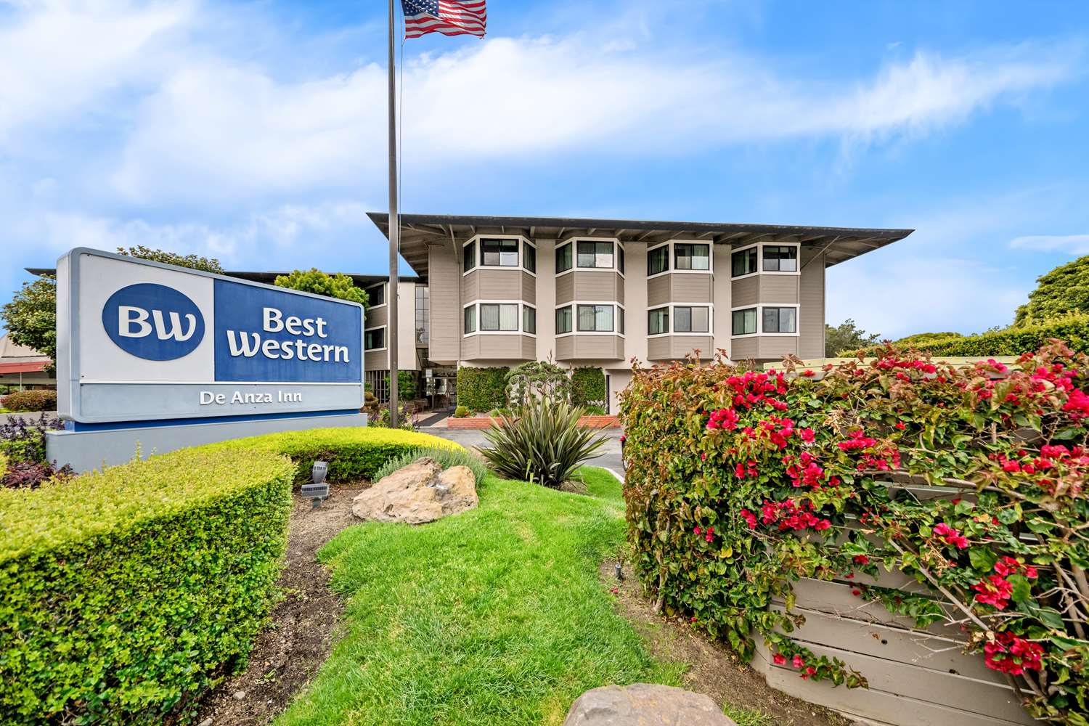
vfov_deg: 90.0
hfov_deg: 112.6
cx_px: 544
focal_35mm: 12
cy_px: 363
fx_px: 363
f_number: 8
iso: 800
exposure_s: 1/5000
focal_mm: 12
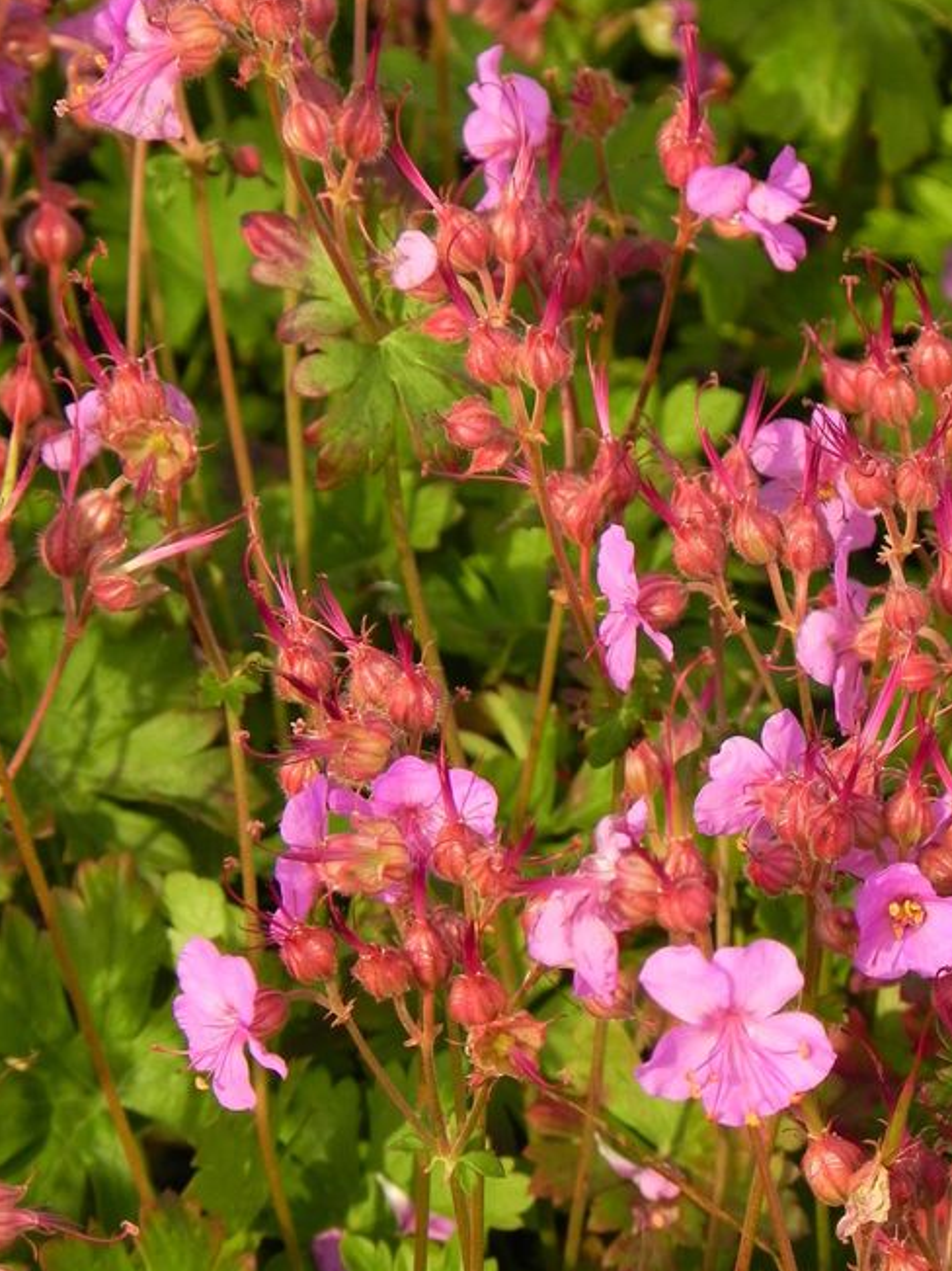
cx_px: 445
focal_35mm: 414
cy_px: 615
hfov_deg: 3.6
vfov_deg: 4.8
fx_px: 15186
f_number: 5
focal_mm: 59.9
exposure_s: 1/500
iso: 160
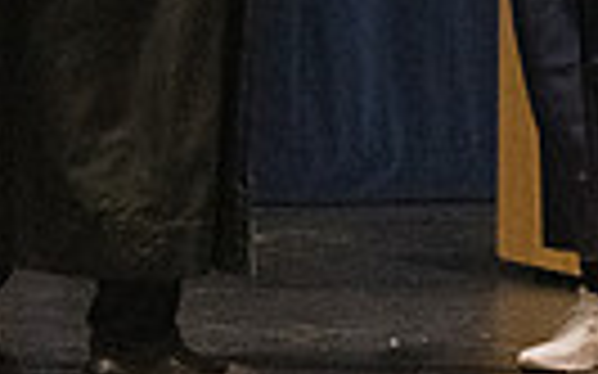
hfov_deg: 3.3
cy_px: -194
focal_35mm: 630
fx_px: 10263
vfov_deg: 2.1
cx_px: 268
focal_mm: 122
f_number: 4.5
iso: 8000
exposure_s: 1/250
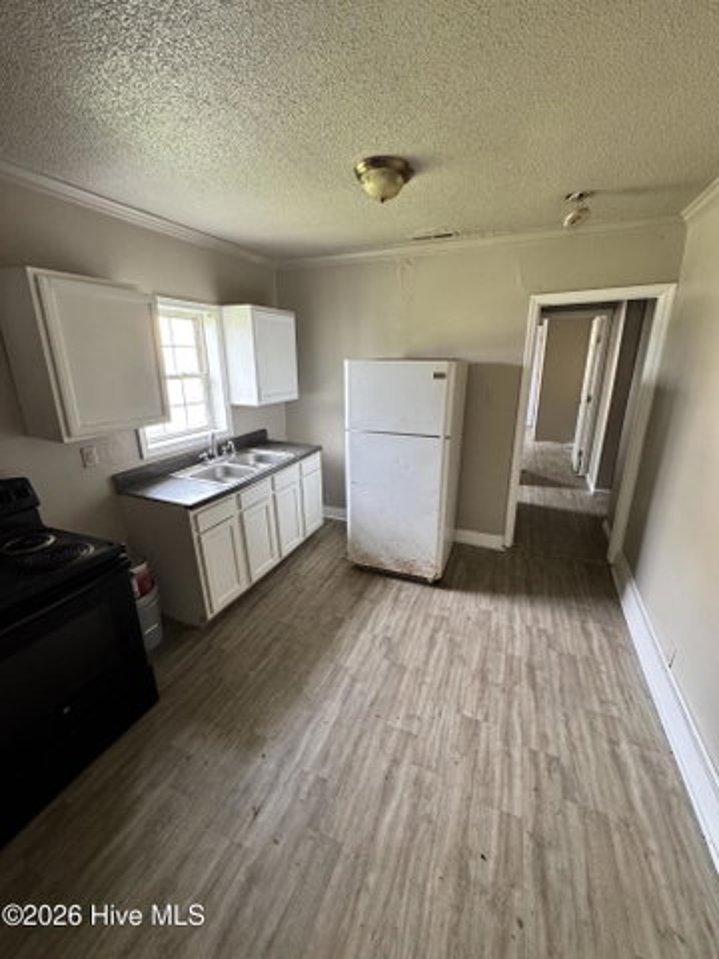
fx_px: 388
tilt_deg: -18.2
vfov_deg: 102.1
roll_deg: +1.0
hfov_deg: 85.7
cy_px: 480
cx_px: 360
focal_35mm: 14
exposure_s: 1/88
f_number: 2.2
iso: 320
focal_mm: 2.22
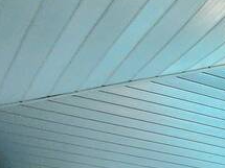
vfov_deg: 12.2
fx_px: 565
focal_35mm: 87
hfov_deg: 10.1
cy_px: 439
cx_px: 749
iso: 64
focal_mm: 2.2
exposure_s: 1/60.2
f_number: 2.2
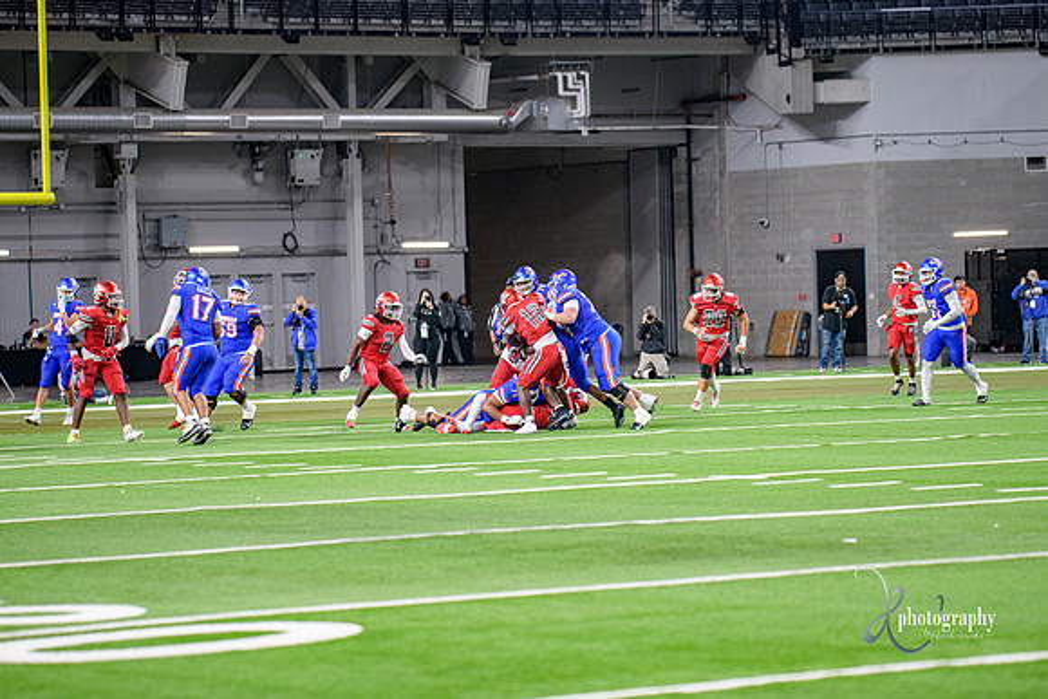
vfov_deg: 9.5
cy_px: 350
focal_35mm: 145
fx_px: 4222
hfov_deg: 14.2
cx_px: 524
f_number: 2.8
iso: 1000
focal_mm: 145
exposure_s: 1/400
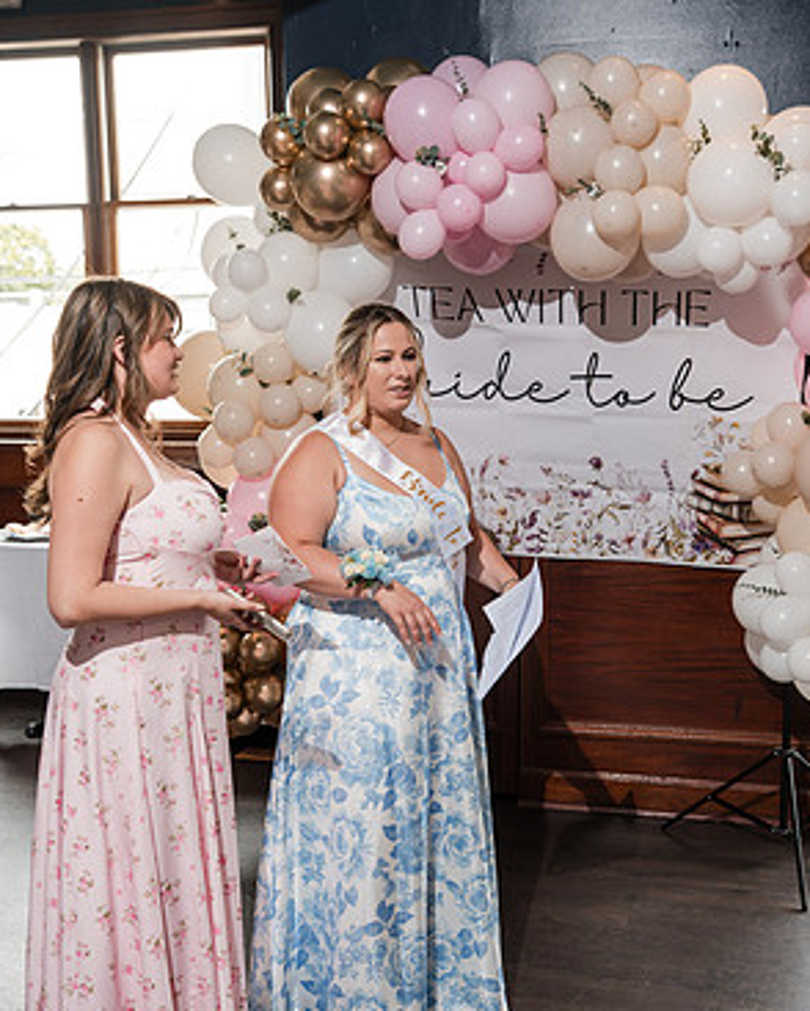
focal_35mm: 46
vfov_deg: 40.3
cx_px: 402
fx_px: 1377
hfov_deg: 32.8
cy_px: 551
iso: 800
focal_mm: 40
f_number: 4
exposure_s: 1/250
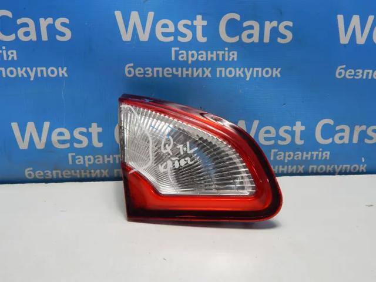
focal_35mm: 31
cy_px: 141
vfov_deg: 45.4
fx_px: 337
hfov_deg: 58.4
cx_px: 188
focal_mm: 5.6
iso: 125
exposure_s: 1/30
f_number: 3.2
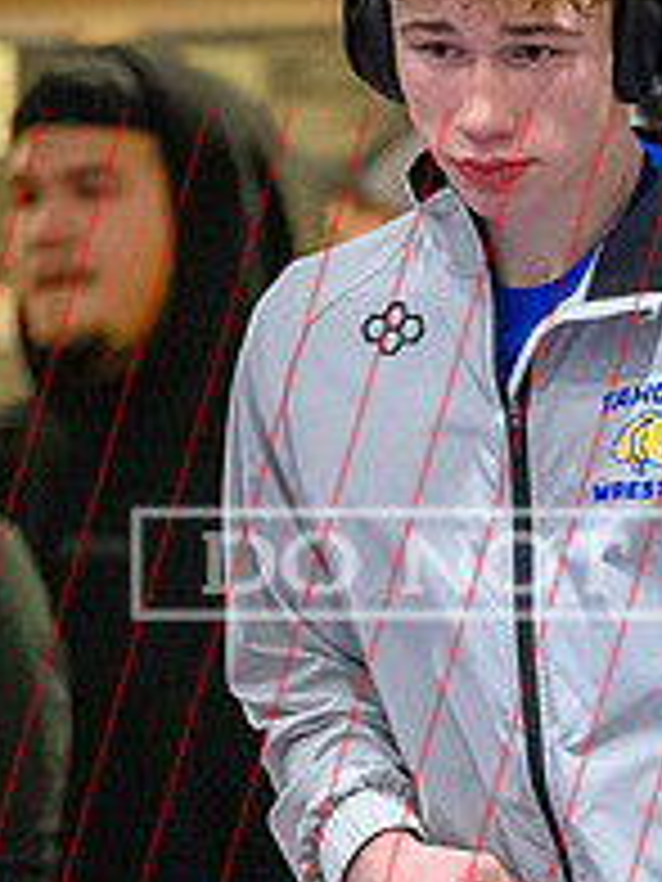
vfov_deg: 2.1
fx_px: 24581
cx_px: 428
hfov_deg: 1.5
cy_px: 632
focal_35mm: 964
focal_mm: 200
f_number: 2.8
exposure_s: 1/640
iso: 7200
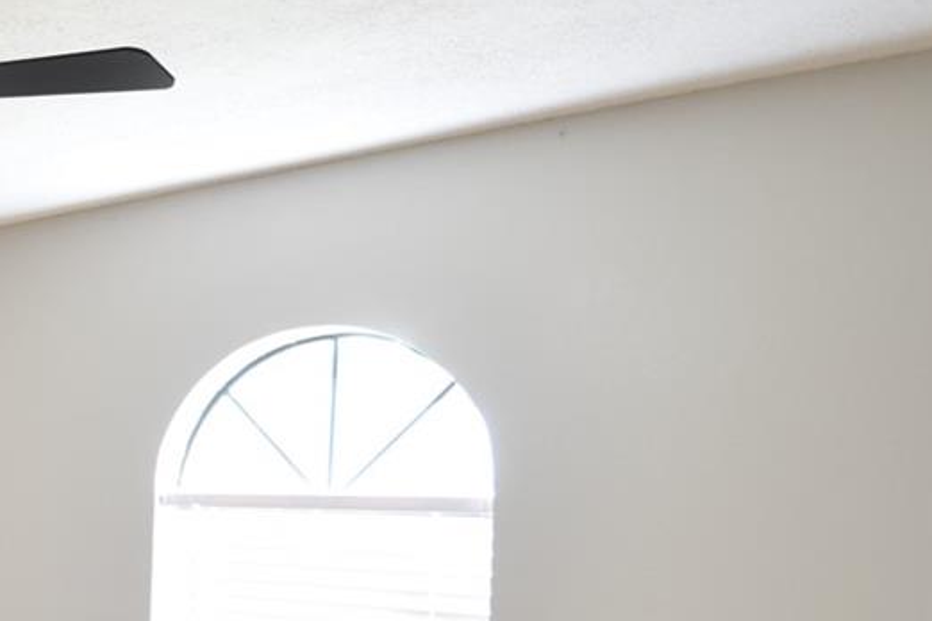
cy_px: 516
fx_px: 1191
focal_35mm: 46
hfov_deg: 32.5
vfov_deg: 28.5
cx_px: -271
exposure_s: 1/45
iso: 800
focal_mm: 10
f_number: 3.5
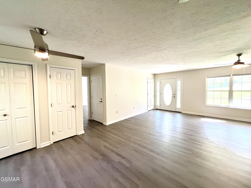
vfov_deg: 89.9
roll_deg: +1.0
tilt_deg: -2.9
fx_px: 94
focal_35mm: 13
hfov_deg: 106.2
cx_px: 126
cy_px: 94
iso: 160
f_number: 1.8
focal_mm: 1.57
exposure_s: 1/120
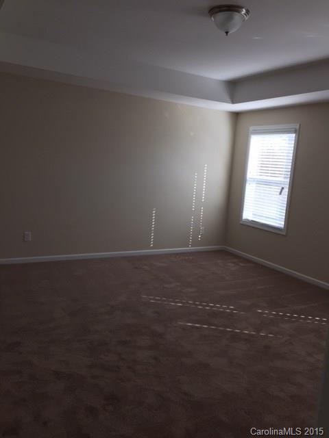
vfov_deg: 61.7
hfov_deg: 48.2
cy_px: 219
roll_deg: -3.0
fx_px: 367
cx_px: 164
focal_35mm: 29
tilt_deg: -6.6
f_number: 2.2
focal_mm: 4.15
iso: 40
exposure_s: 1/120
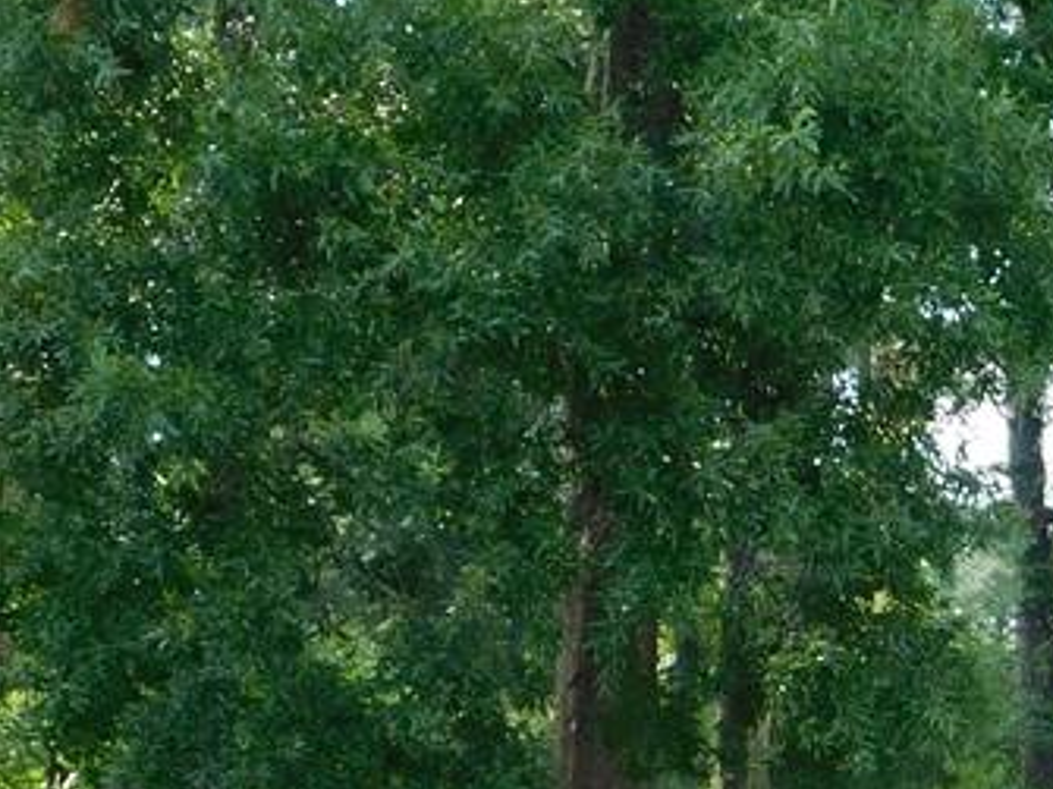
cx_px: 949
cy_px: 820
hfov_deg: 17.6
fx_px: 3345
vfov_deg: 13.2
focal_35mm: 110
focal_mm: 6.3
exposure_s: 1/125
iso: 125
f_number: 3.5
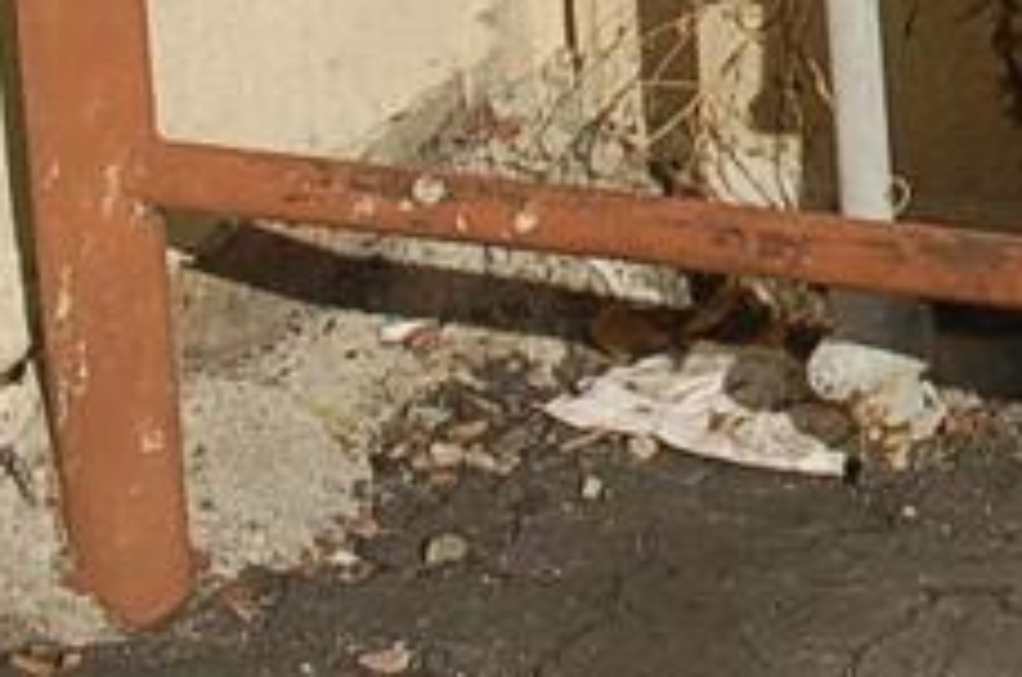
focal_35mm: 236
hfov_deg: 8.4
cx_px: 1815
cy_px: -424
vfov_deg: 5.7
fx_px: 6693
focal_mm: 35
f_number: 13
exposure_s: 1/640
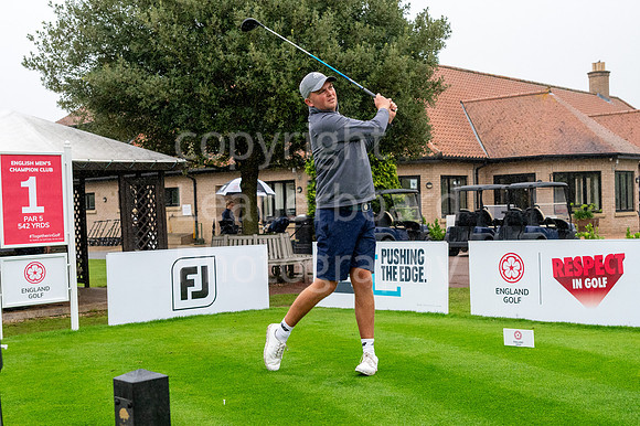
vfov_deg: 28.6
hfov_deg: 41.9
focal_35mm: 47
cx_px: 350
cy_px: 233
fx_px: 836
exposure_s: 1/1000
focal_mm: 29
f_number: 4
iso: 1000
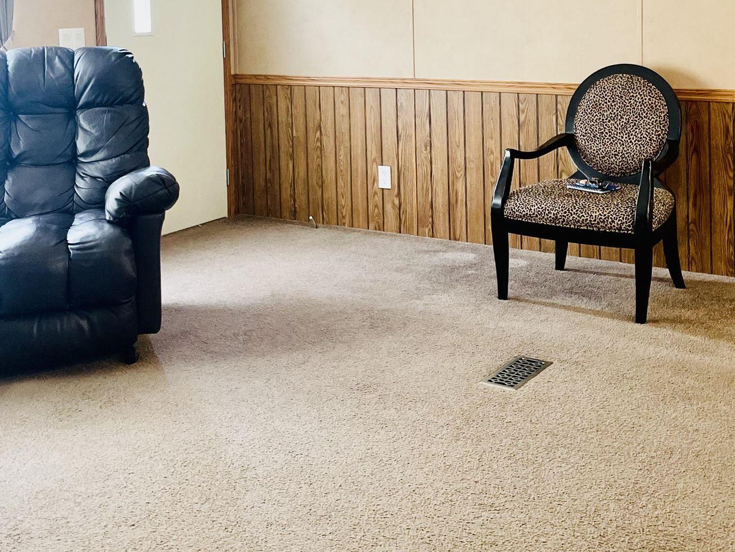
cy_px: 68
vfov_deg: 30.3
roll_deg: +0.9
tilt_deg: -4.4
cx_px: 415
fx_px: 977
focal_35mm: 46
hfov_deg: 41.2
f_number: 1.6
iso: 250
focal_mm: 4.2
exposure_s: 1/60
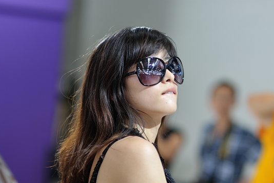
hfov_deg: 15.2
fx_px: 1028
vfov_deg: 10.1
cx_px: 165
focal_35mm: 135
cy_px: 142
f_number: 2
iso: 200
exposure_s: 1/160
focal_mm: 85
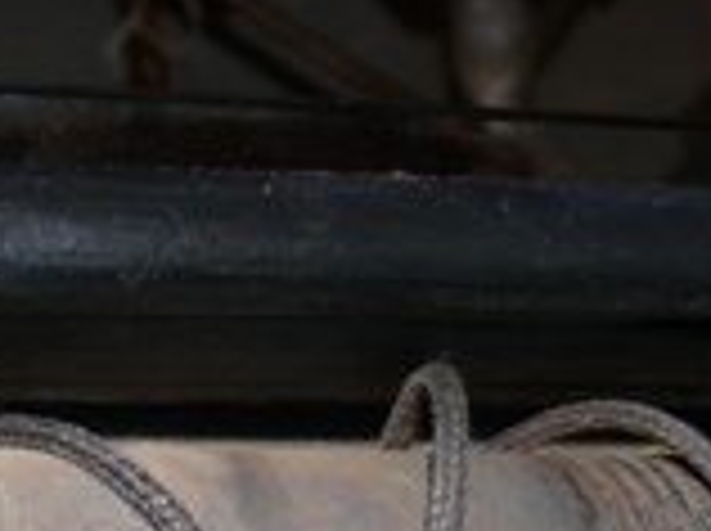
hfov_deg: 12.9
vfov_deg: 9.9
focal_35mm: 142
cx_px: -464
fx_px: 2912
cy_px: 963
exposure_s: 1/30
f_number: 4
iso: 100
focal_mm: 7.4
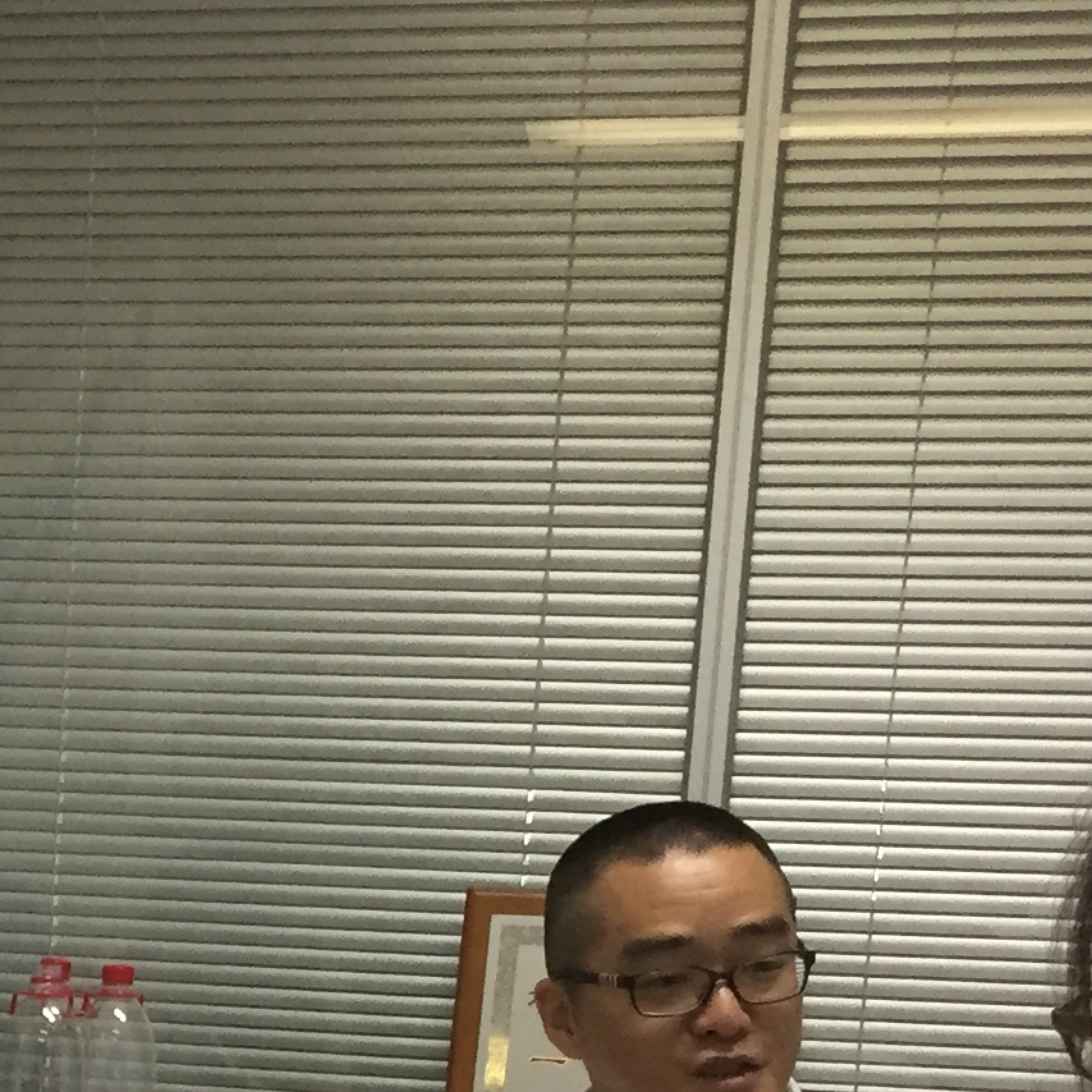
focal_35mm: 98
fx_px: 3498
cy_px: 1522
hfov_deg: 16.8
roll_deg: -3.0
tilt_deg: -10.4
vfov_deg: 16.5
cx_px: -321
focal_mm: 4.15
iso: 125
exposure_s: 1/33
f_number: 2.2
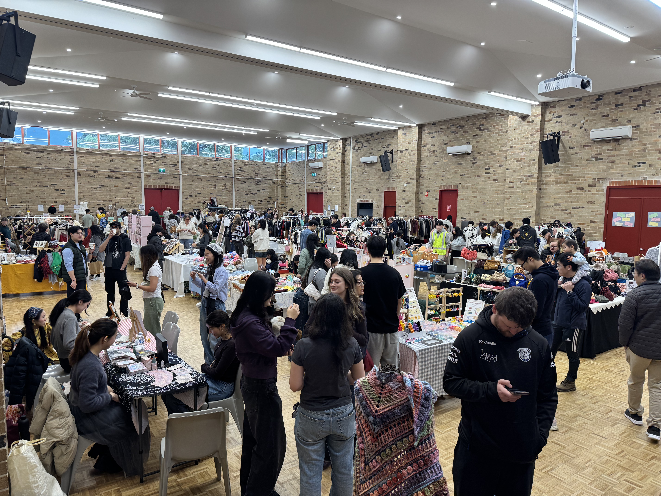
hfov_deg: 71.6
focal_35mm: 24
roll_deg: -0.6
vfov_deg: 56.8
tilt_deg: -4.7
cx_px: 330
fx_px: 458
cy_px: 248
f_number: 1.78
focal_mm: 6.76
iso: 100
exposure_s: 1/100
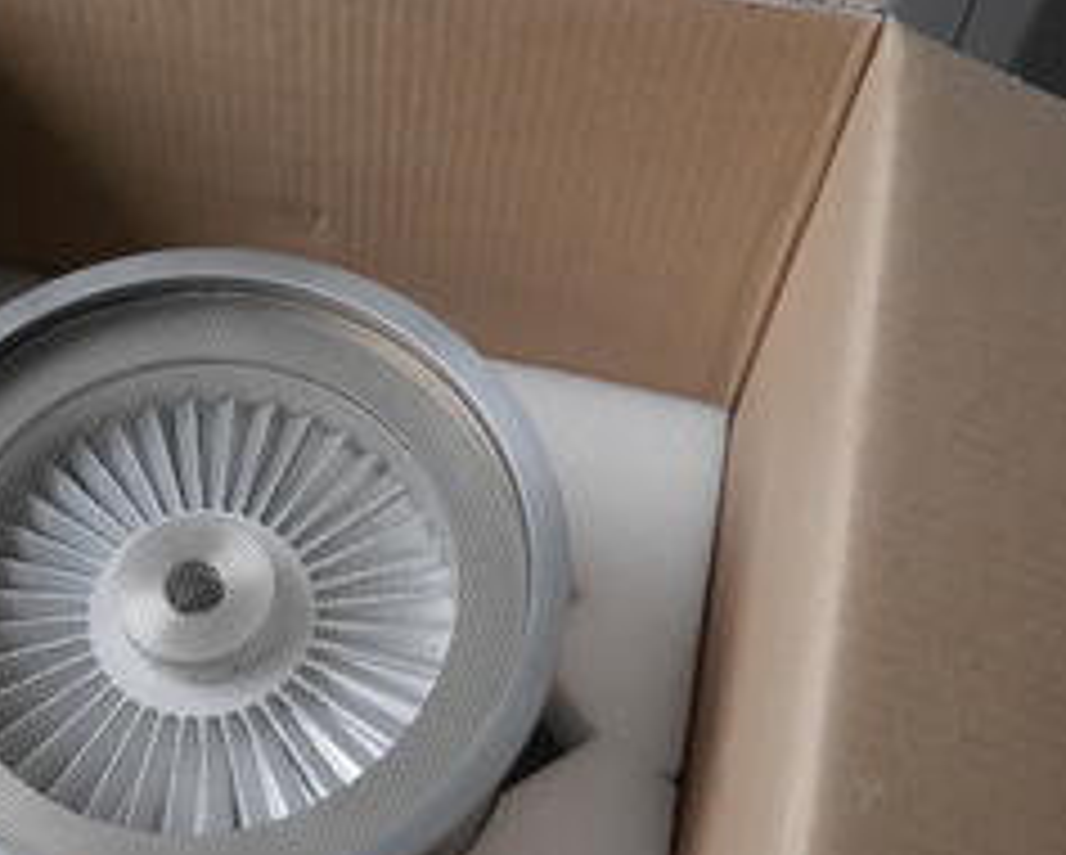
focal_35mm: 56
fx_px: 1768
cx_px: 198
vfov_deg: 27.0
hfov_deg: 32.5
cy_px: 554
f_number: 7.1
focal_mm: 17
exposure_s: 1/250
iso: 3200
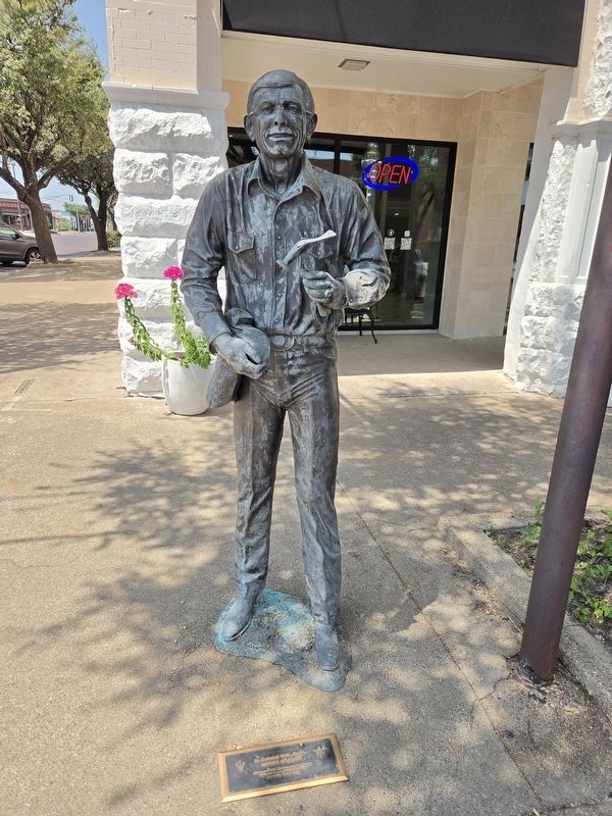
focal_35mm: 23
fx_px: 542
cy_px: 408
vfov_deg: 73.9
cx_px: 306
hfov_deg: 58.9
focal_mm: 5.4
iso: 80
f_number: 1.8
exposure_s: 1/2497
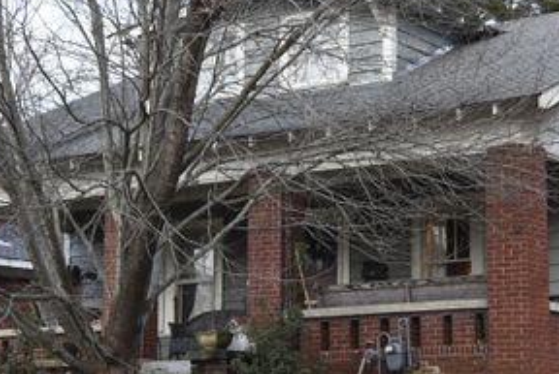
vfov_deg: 13.2
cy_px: 239
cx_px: 402
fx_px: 1617
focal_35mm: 104
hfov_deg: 19.5
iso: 1600
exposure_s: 1/200
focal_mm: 50
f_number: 5
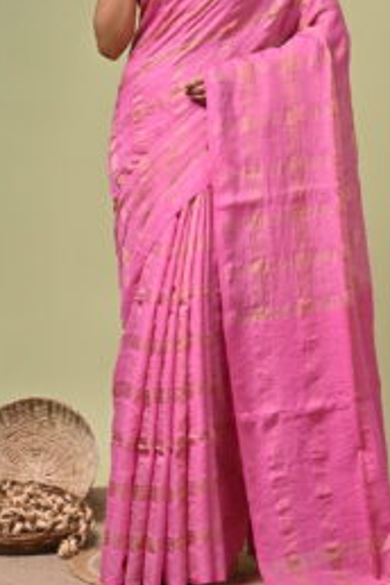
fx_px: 2405
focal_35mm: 148
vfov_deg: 13.8
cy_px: 159
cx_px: 220
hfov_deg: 9.3
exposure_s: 1/160
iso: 400
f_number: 7.1
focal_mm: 85
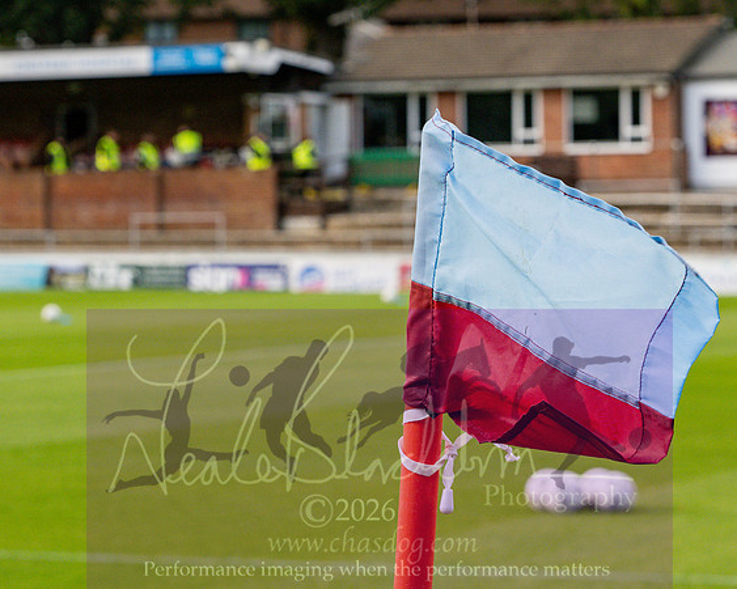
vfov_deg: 9.5
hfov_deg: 11.9
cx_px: 307
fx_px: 3526
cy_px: 333
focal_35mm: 162
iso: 400
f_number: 8
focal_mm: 85
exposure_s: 1/640
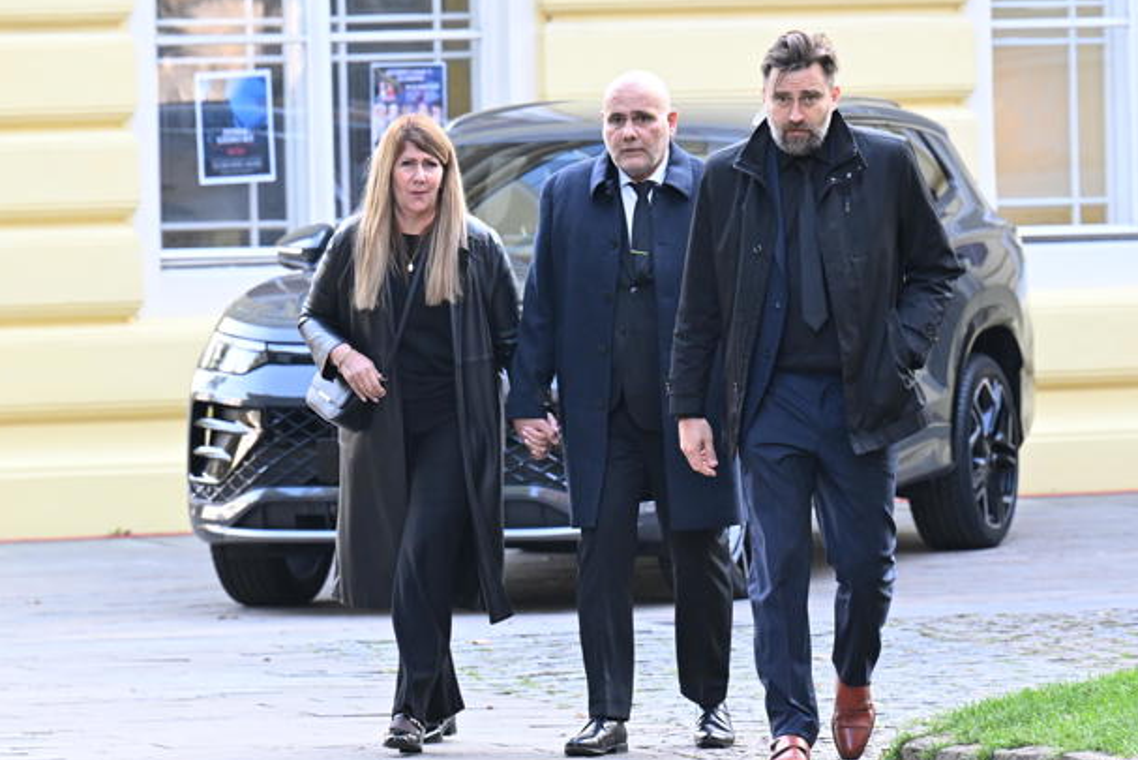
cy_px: 379
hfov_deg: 6.4
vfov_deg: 4.2
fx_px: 10244
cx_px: 630
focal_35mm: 324
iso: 1600
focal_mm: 190
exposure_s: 1/500
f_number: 4.5
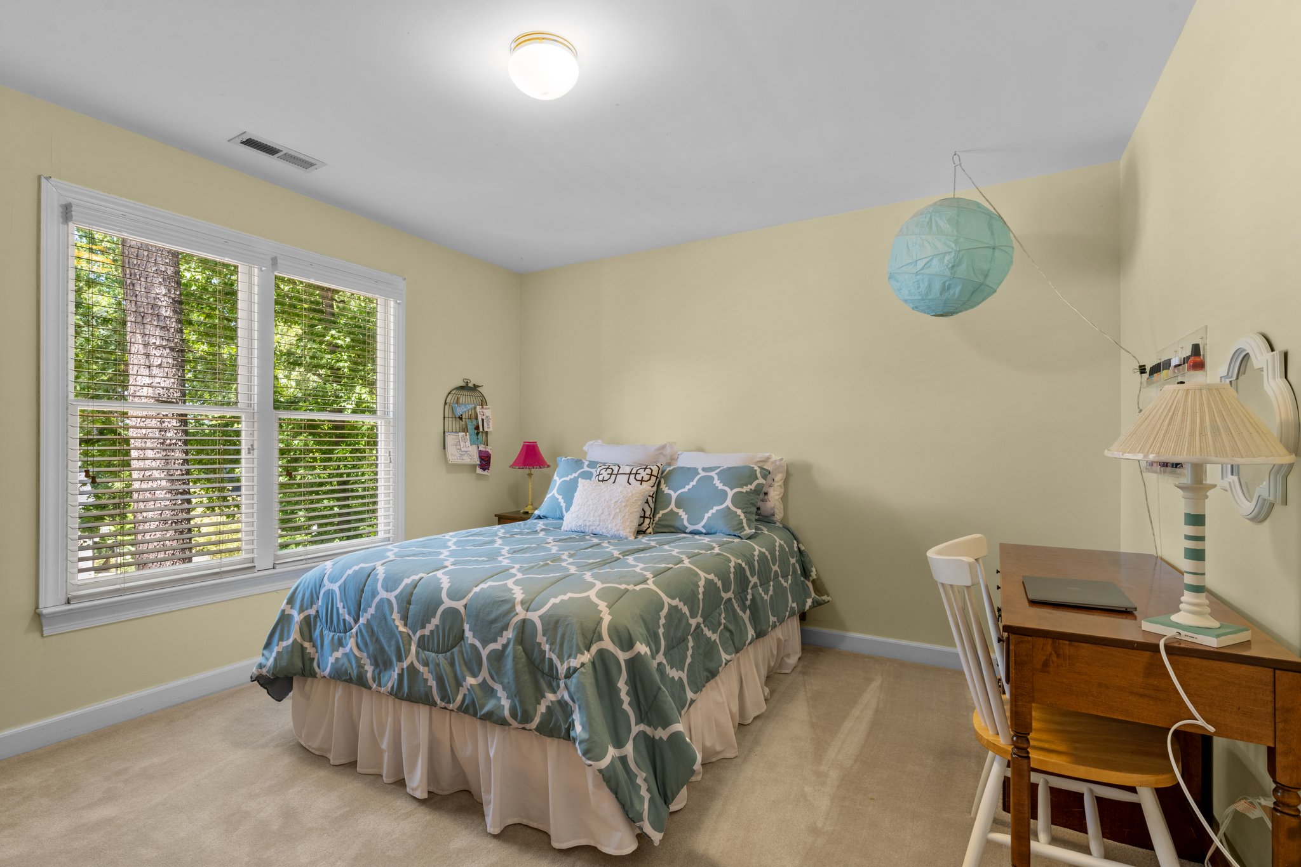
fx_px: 578
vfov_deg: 73.7
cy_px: 434
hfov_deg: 96.7
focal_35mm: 16
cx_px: 650
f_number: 7.1
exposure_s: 1/2.5
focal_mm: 16
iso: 400
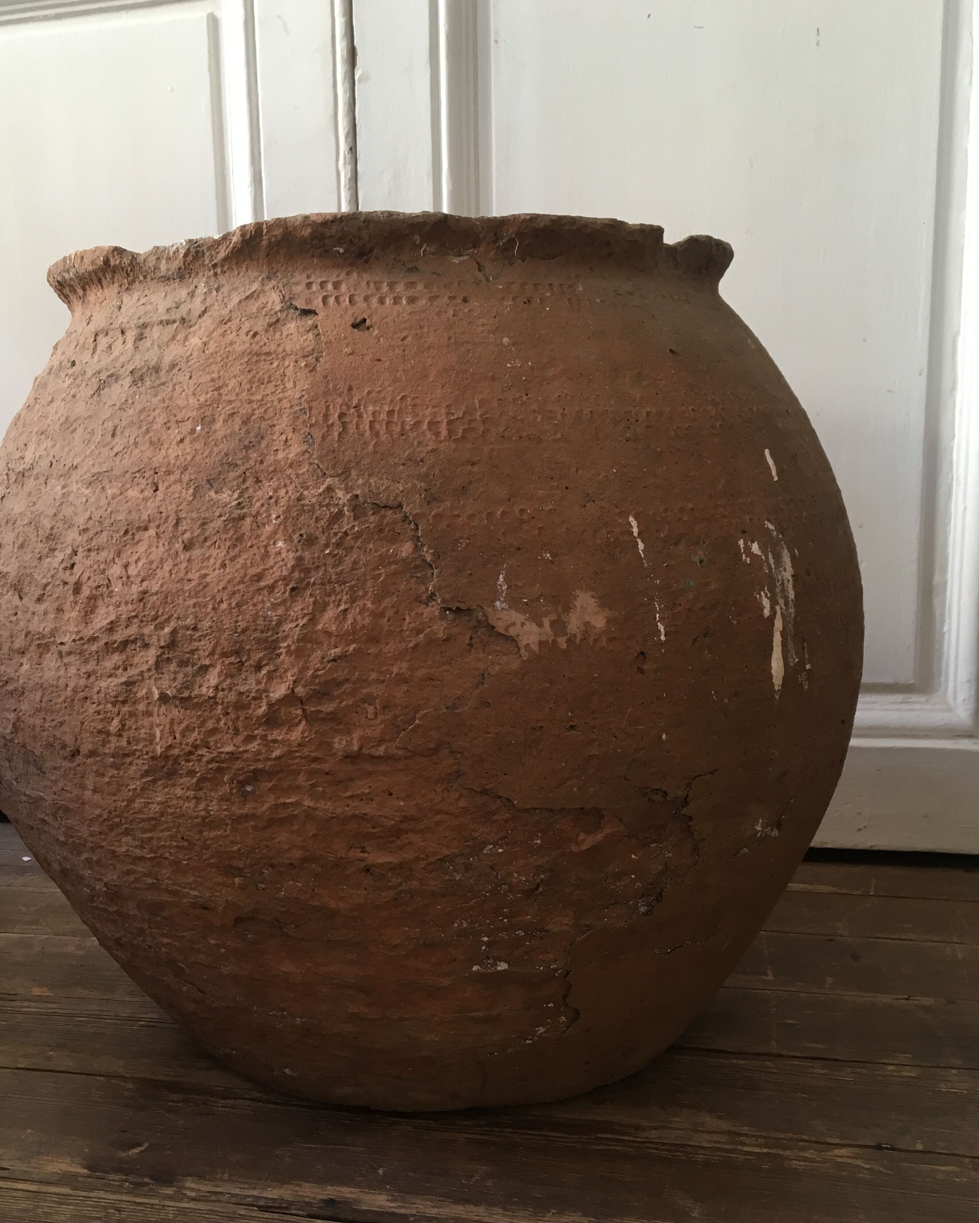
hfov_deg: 43.3
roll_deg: +0.3
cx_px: 438
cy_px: 691
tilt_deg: -10.6
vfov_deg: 52.7
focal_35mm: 34
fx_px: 1232
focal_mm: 4.15
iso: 80
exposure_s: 1/33
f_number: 2.2
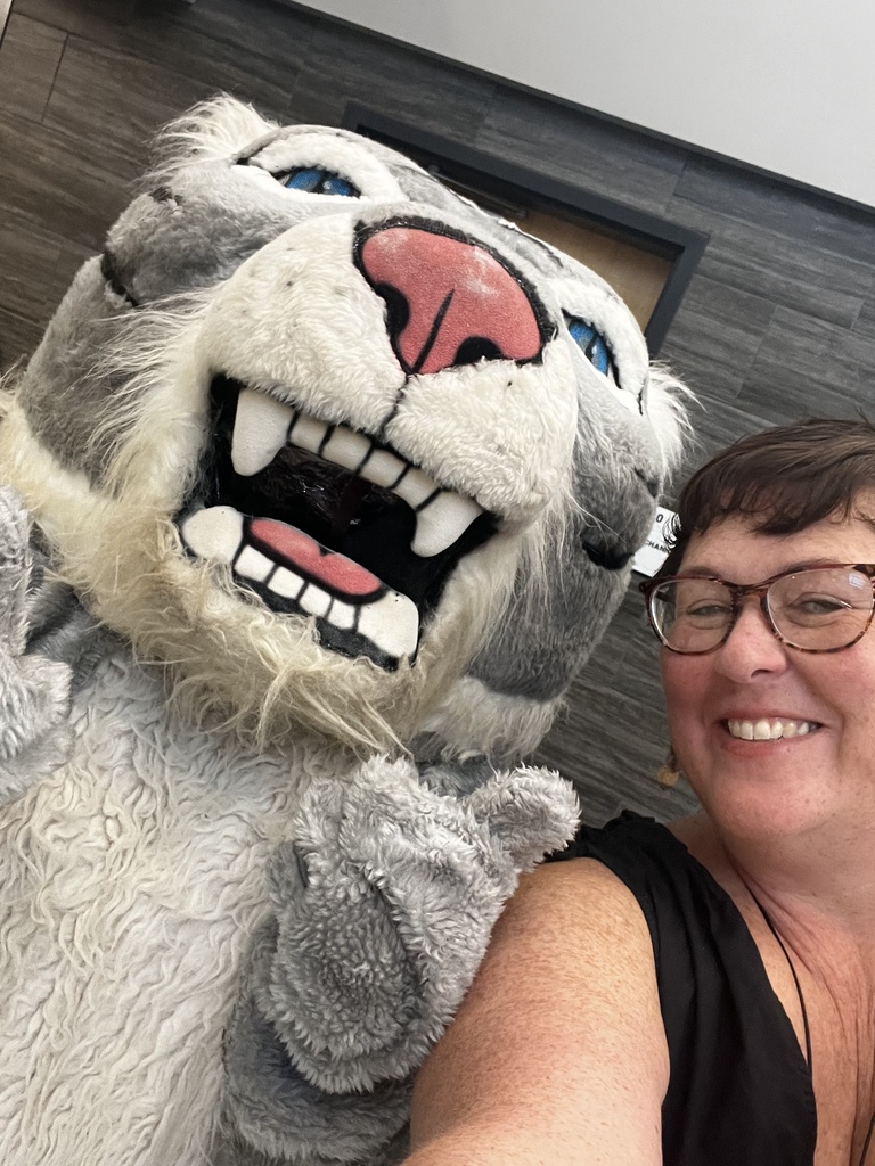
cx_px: 438
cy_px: 583
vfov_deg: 60.0
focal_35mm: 30
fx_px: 1011
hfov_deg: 46.8
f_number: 2.2
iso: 250
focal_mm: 2.71
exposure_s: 1/40
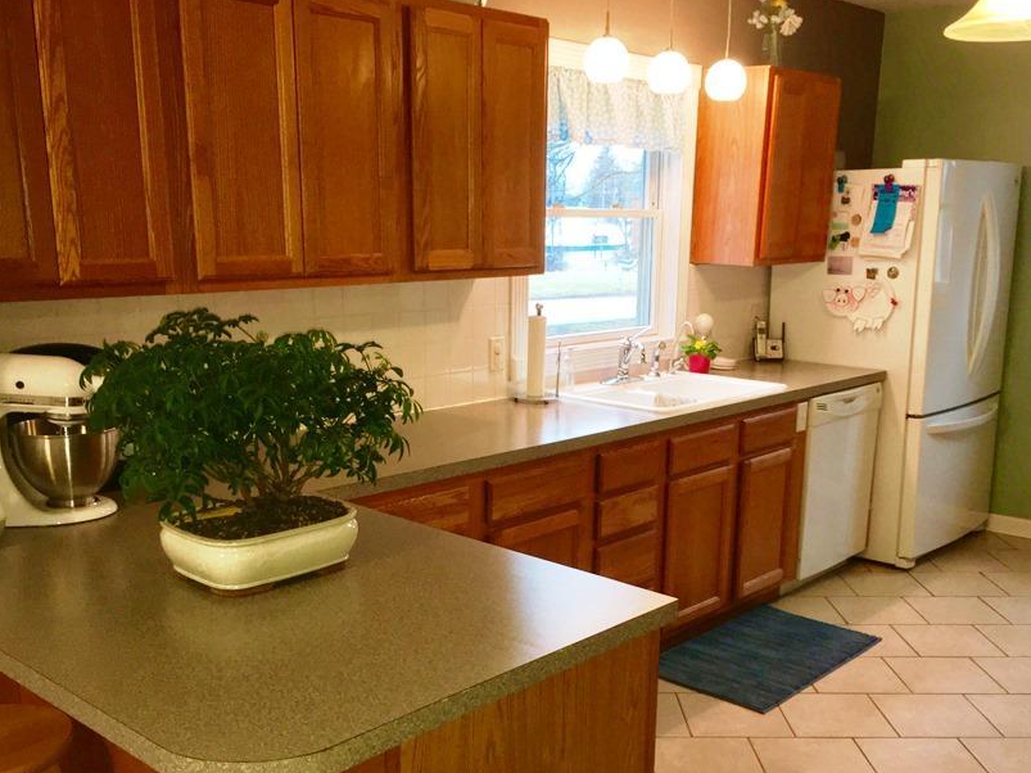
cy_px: 476
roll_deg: -1.2
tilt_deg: -13.6
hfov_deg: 50.1
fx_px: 1102
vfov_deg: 38.4
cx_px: 535
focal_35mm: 37
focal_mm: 4.15
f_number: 2.2
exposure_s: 1/30
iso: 40
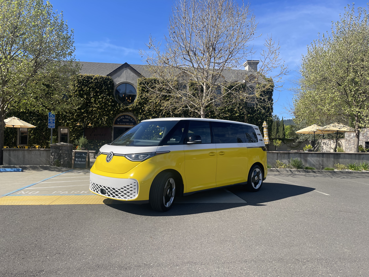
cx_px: 184
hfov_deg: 69.4
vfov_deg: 54.9
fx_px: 266
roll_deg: -1.2
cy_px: 138
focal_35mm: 25
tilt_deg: -0.4
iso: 32
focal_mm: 5.1
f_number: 1.6
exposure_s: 1/2488
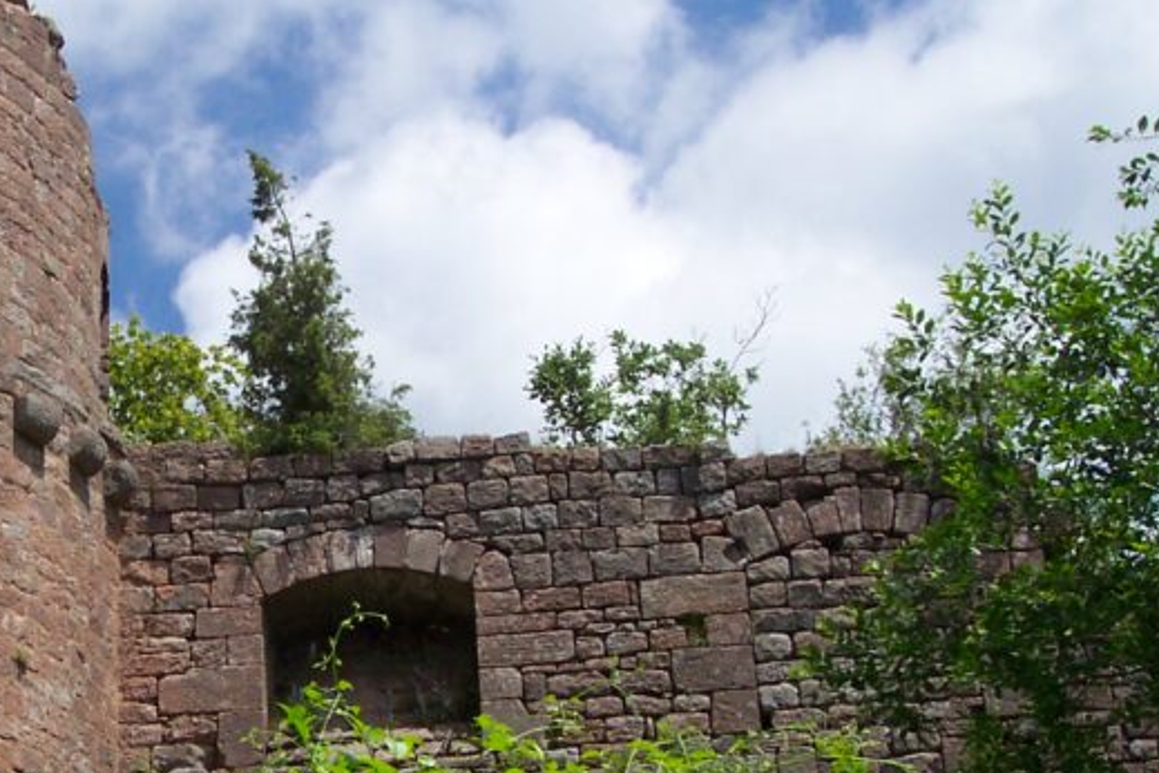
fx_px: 2414
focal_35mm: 75
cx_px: 181
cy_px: 477
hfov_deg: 26.3
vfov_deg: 18.2
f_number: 4.8
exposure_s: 1/1000
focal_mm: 8
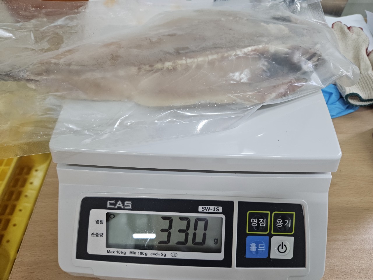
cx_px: 186
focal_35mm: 23
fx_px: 248
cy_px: 140
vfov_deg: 58.9
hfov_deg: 73.9
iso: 200
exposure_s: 1/120
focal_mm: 5.4
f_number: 1.8
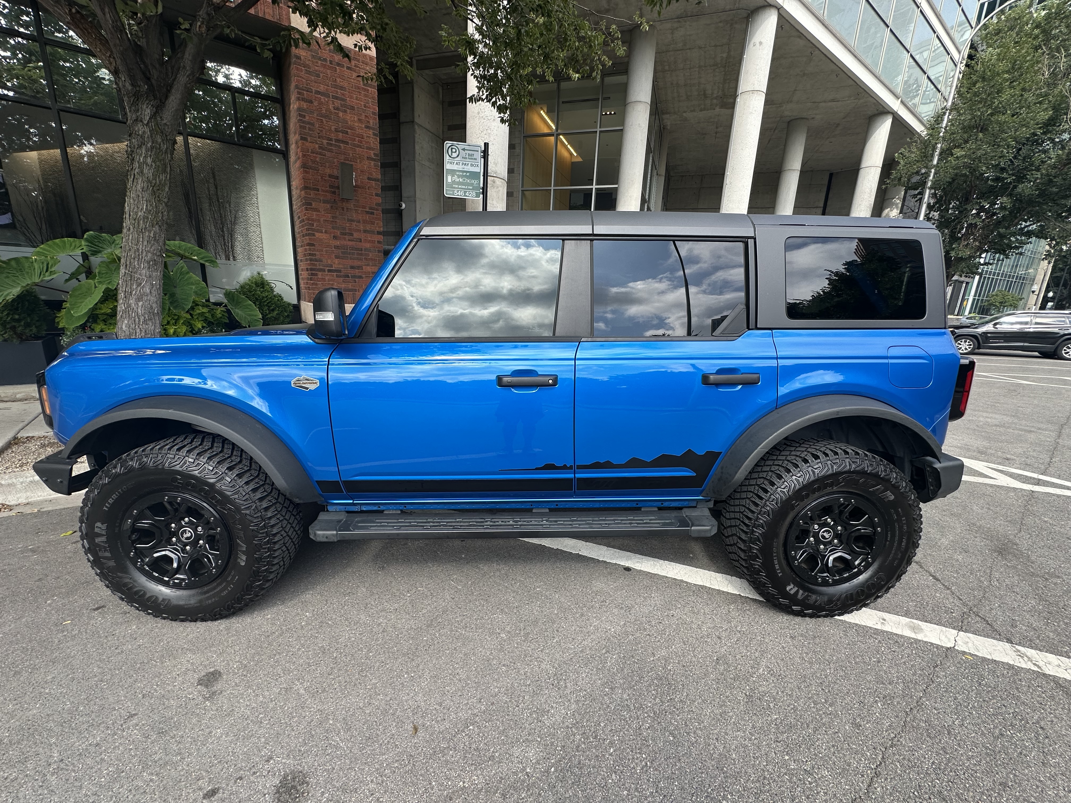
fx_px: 433
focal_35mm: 14
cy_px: 402
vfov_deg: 85.7
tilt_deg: -13.7
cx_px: 536
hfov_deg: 102.1
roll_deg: -3.6
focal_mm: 2.22
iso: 40
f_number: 2.2
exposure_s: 1/461
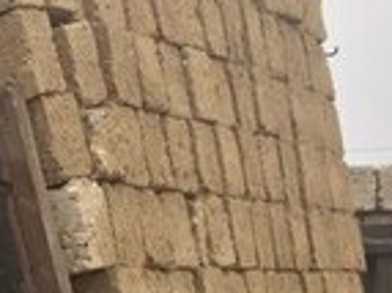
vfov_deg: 10.7
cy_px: 423
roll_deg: +0.4
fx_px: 1516
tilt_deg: -5.2
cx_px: -482
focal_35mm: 134
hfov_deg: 12.3
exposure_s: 1/100
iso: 40
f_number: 2.2
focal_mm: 4.15
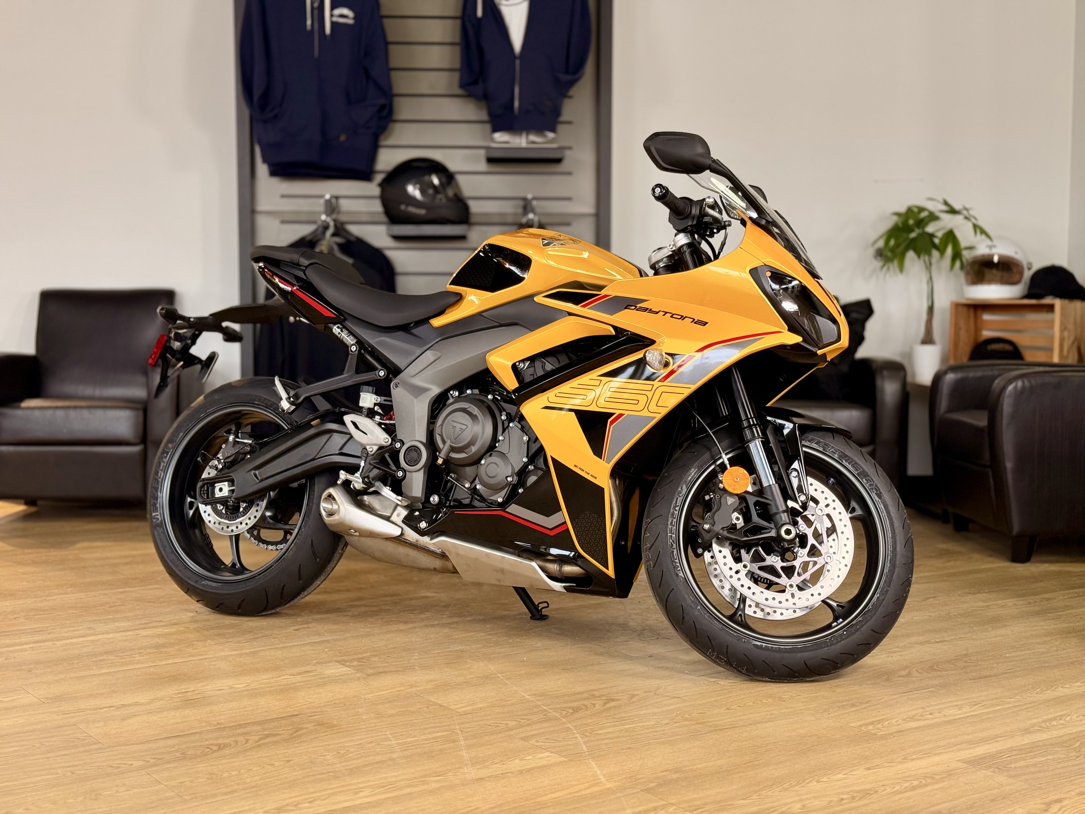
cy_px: 407
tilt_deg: -3.8
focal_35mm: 48
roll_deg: -0.3
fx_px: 1505
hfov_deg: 39.7
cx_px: 542
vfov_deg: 30.3
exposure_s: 1/60
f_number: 1.78
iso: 80
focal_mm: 6.76
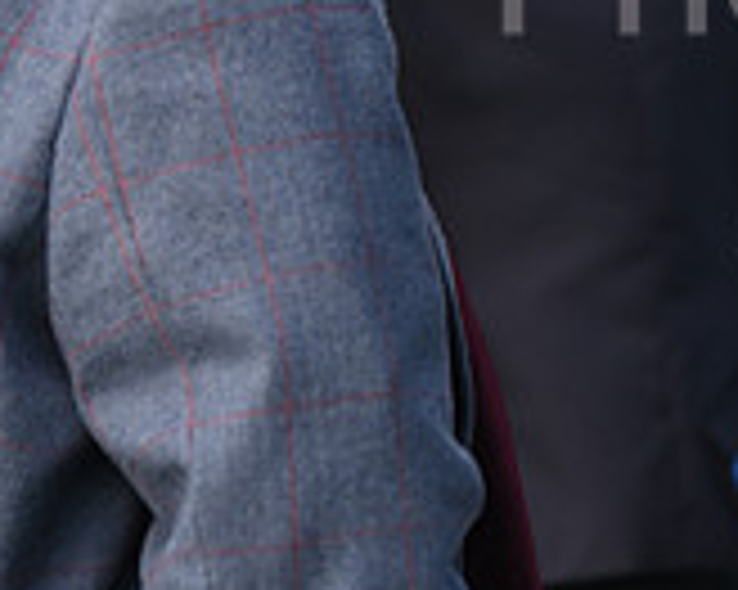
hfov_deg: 3.9
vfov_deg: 3.1
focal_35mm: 499
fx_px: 10893
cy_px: -250
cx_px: 1084
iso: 640
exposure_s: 1/1000
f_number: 6.3
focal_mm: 150
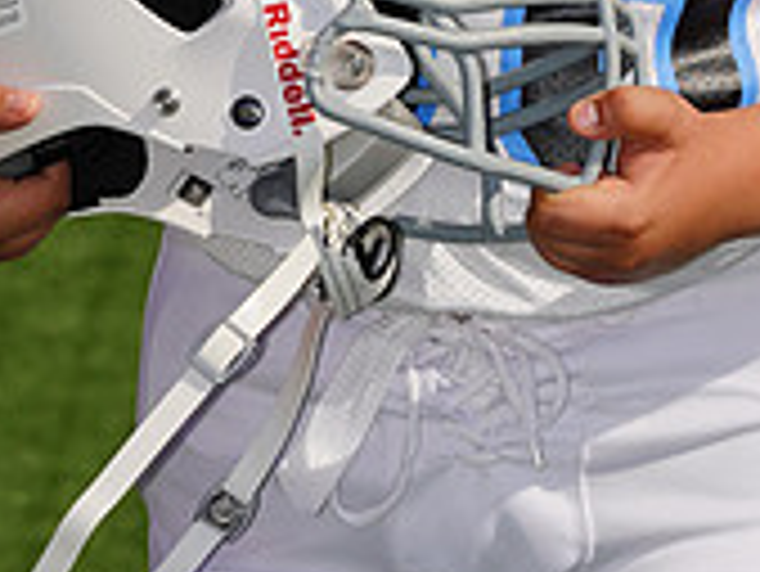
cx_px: 531
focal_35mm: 784
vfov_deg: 1.9
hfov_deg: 2.5
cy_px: -401
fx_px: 17225
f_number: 14
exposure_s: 1/250
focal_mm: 238
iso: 100
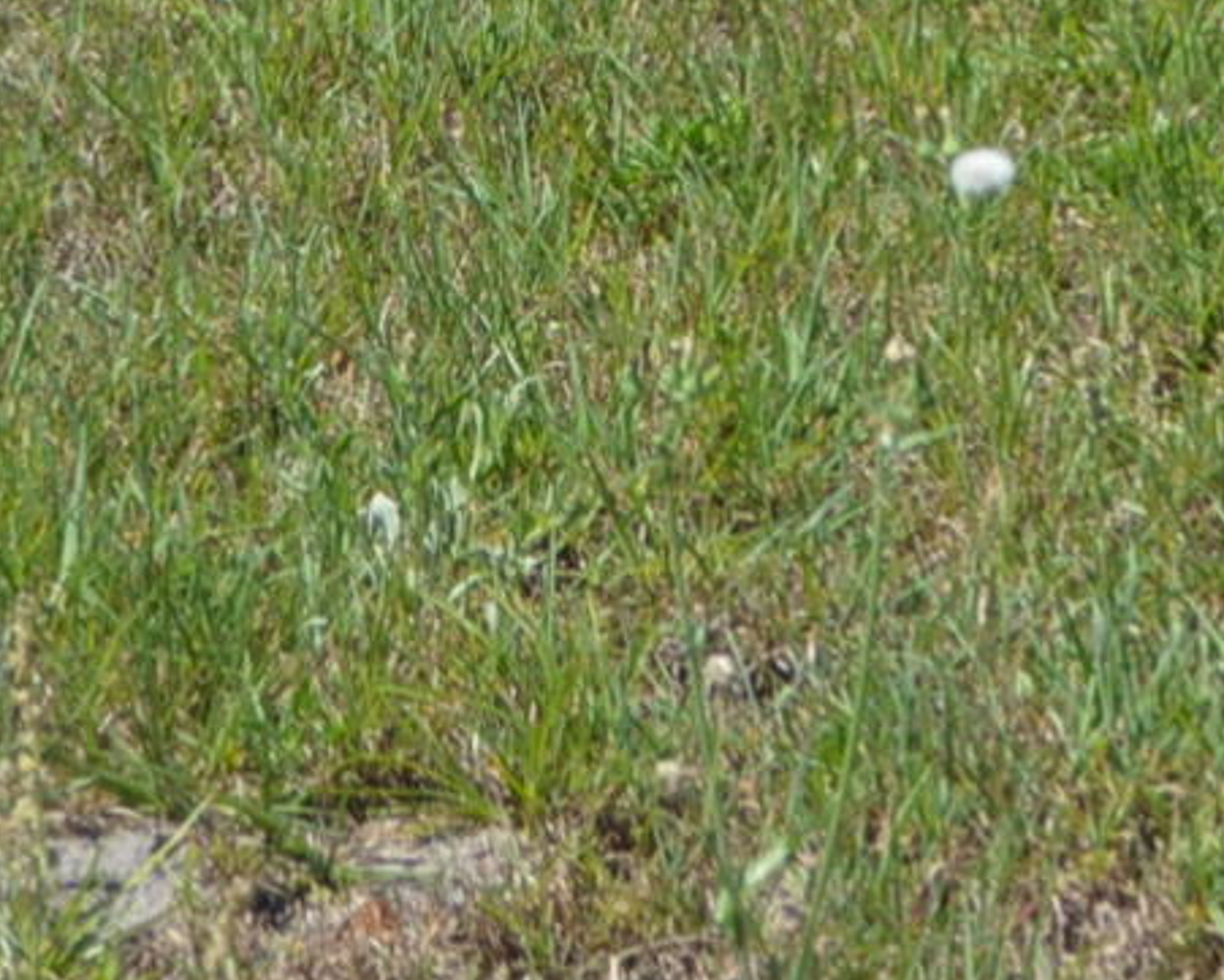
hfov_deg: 10.1
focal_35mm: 187
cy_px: -1474
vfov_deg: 7.6
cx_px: 1509
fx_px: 6776
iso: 100
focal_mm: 20
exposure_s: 1/1000
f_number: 3.5
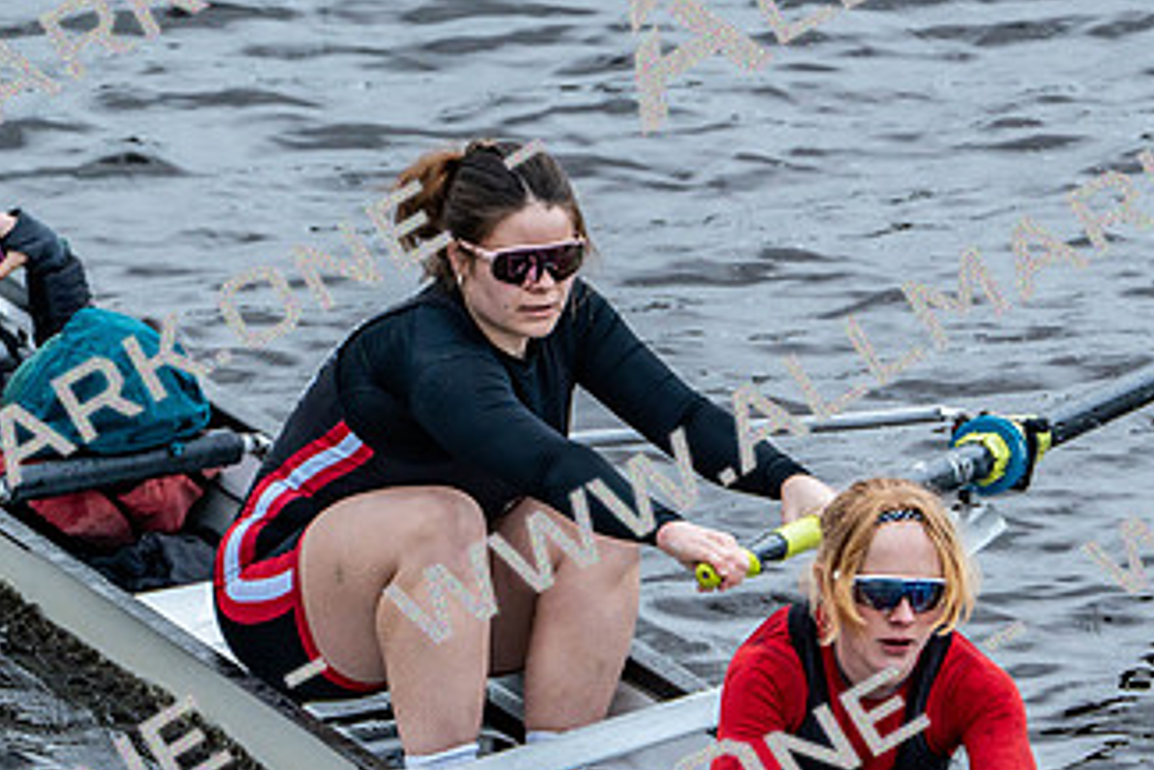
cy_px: 655
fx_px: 33608
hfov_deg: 2.0
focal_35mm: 1048
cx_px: 824
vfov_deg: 1.3
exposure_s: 1/1000
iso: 2500
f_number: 6.3
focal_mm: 588
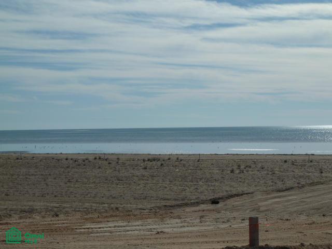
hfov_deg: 23.6
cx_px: 166
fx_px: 796
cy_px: 124
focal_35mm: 83
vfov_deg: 17.8
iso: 80
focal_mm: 13.7
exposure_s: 1/1000
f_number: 6.3
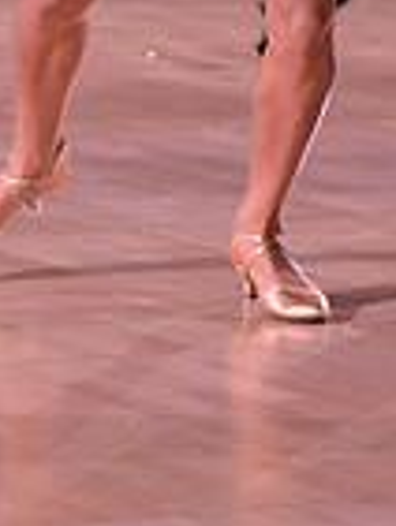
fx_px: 7493
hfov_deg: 3.0
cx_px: 532
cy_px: -295
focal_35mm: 492
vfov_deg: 4.0
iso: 2000
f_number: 4.5
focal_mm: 125
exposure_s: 1/250
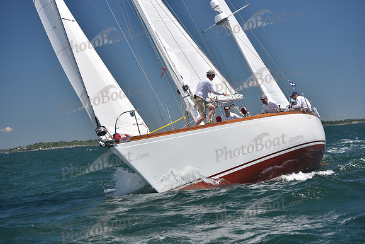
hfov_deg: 22.6
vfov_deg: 15.2
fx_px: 913
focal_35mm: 90
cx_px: 182
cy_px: 122
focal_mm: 90
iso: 200
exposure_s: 1/1000
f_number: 4.5
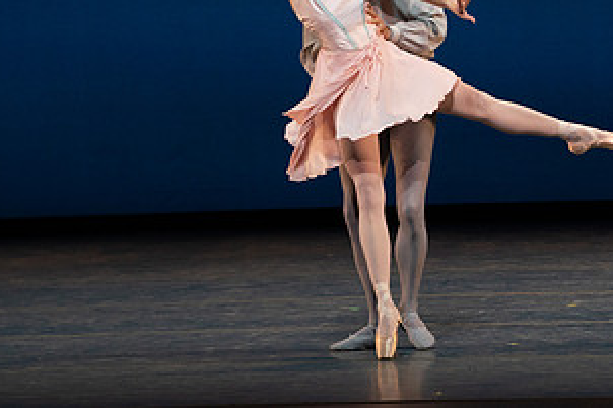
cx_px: 256
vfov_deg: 3.7
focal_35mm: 369
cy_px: 17
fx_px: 6280
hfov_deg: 5.6
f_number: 8
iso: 3200
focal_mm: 192
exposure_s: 1/500
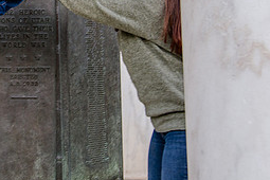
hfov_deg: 22.2
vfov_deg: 14.9
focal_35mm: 90
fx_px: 675
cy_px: -9
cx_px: 35
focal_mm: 34
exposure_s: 1/160
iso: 500
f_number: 4
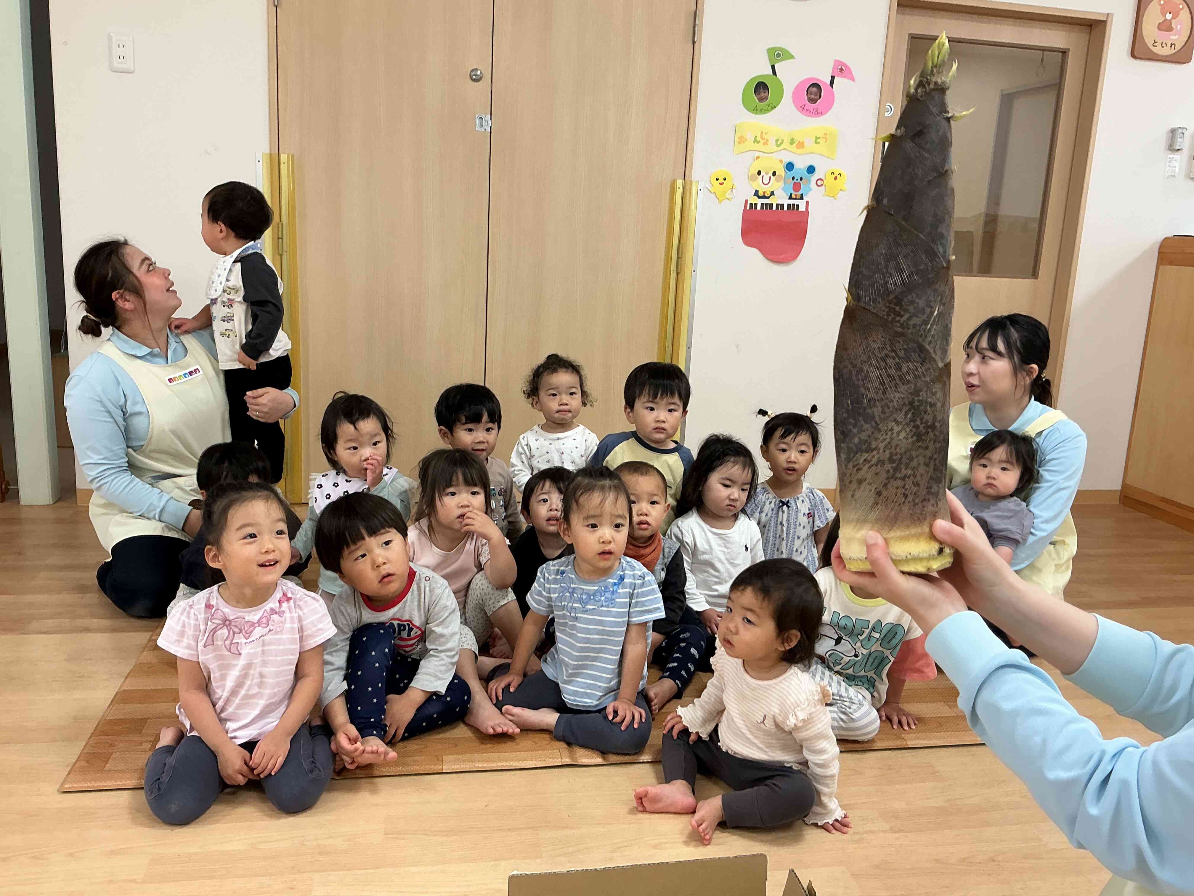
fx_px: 1000
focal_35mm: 29
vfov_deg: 48.2
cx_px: 597
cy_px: 448
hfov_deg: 61.7
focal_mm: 3
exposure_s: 1/120
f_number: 1.8
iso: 50
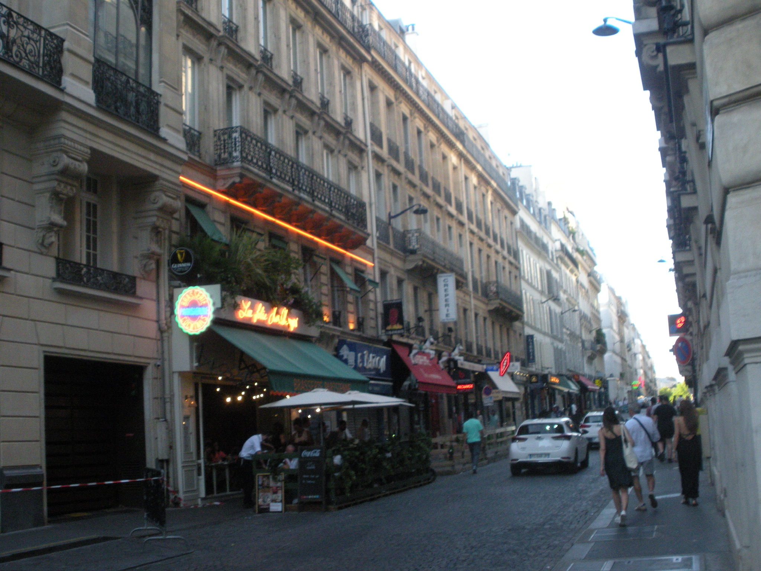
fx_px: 967
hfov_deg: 42.9
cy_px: 286
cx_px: 380
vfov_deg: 32.9
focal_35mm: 44
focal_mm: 7.7
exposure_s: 1/213
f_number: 4
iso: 324
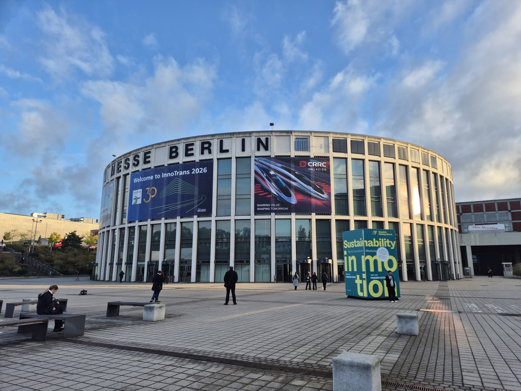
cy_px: 196
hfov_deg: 73.9
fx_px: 346
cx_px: 260
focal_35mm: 23
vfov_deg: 58.9
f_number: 1.8
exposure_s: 1/534
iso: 25
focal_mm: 5.4
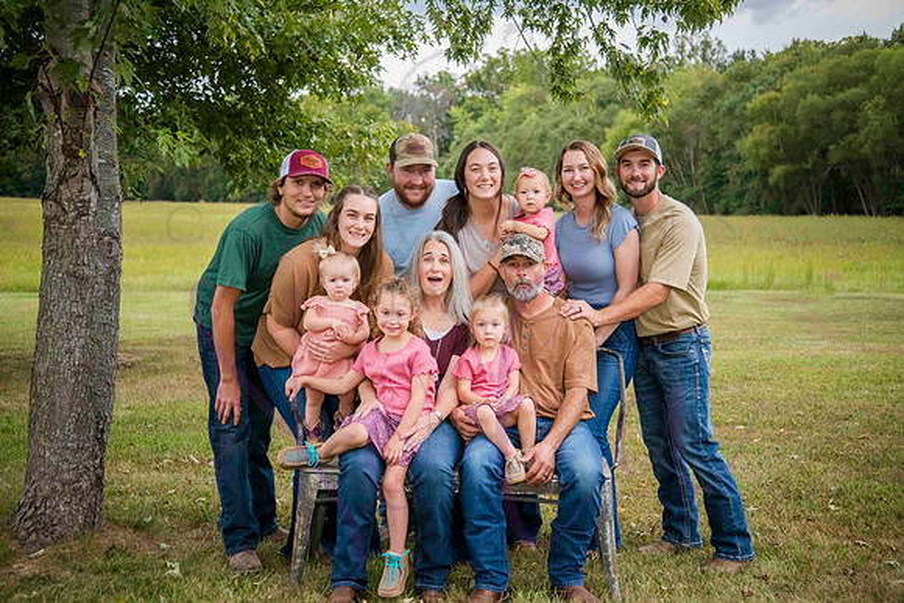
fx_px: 1367
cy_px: 302
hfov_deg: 36.6
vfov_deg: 24.9
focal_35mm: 54
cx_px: 452
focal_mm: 52
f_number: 4.2
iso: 400
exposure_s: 1/640
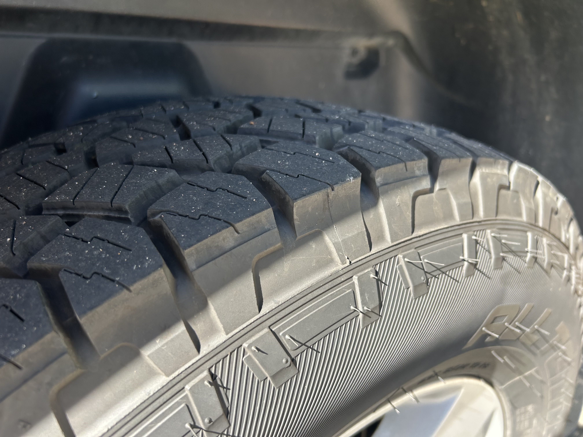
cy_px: 218
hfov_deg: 67.3
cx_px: 292
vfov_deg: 53.1
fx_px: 438
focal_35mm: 26
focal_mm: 5.7
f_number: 1.5
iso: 40
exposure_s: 1/275
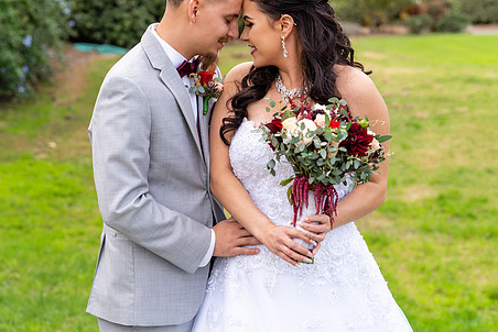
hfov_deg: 18.7
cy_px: 127
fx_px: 1509
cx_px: 217
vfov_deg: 12.6
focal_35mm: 109
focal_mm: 85
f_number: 4.5
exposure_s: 1/800
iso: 200
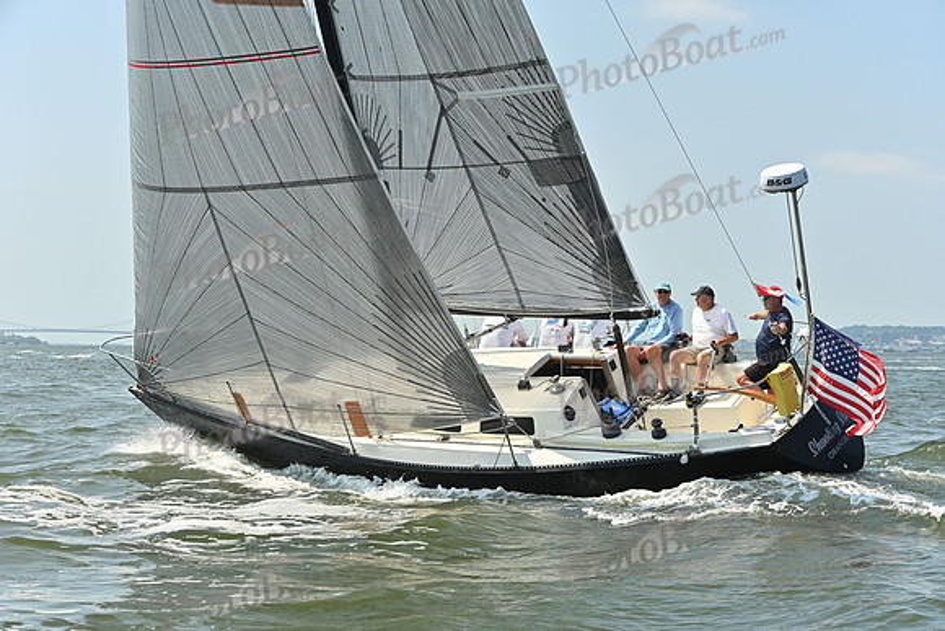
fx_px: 1838
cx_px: 472
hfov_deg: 28.8
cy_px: 316
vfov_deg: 19.5
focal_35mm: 70
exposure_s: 1/1250
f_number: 6.3
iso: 320
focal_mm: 70
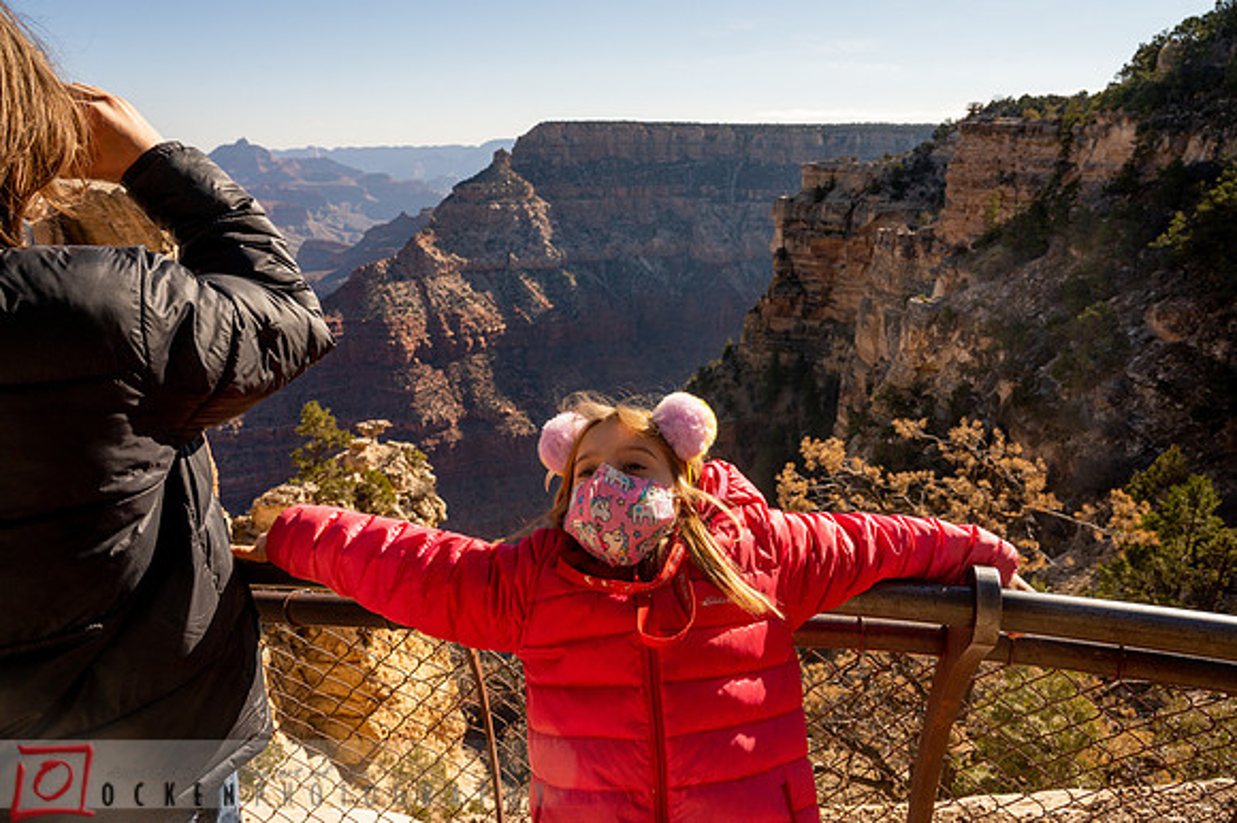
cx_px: 618
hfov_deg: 73.8
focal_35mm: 24
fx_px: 824
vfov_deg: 53.1
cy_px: 412
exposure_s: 1/1250
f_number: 8
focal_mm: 24
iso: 400
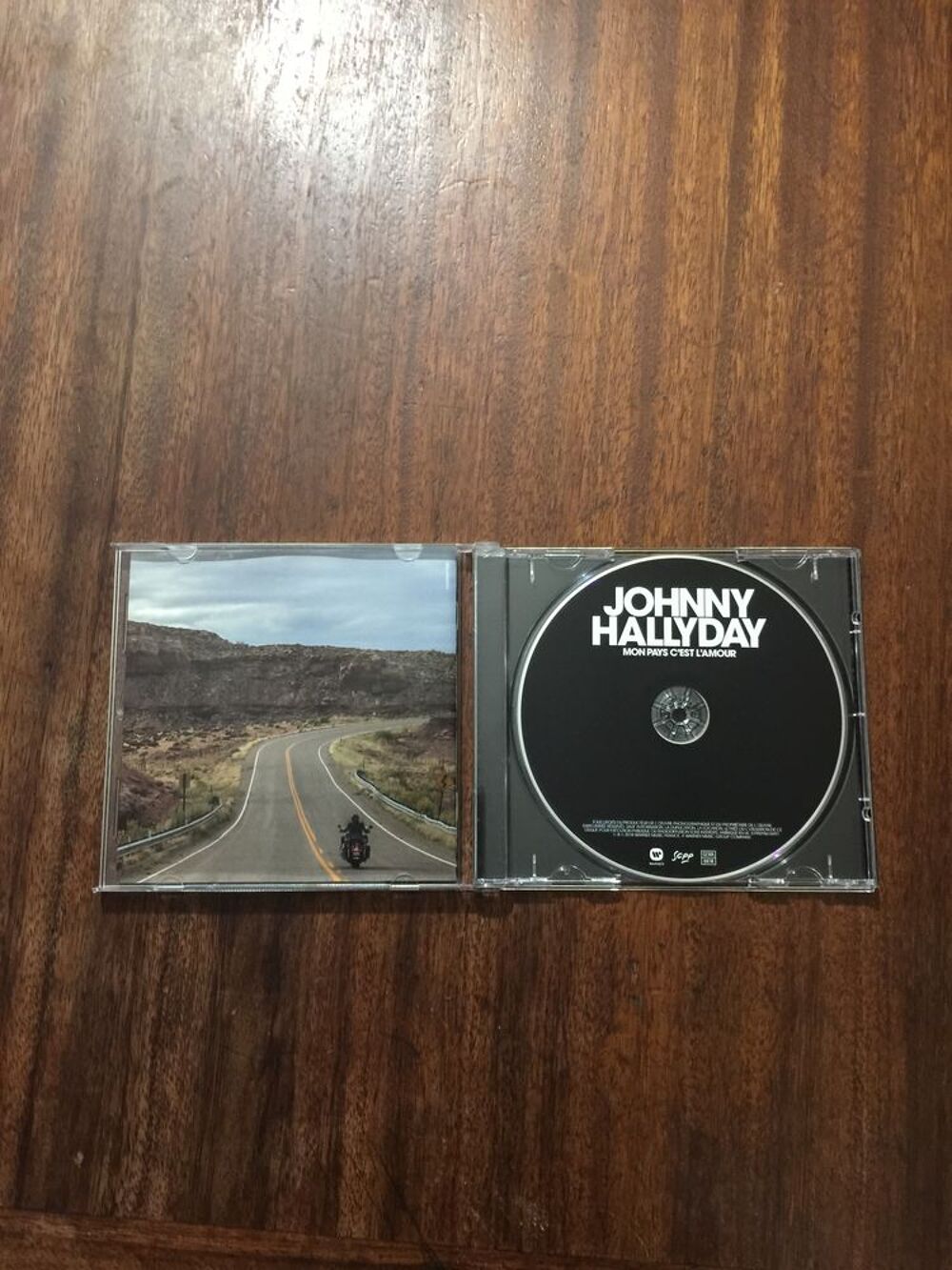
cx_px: 476
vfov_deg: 61.7
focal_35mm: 29
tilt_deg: -82.9
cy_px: 635
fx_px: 1063
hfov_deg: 48.2
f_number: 2.2
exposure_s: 1/8
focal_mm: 4.15
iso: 125
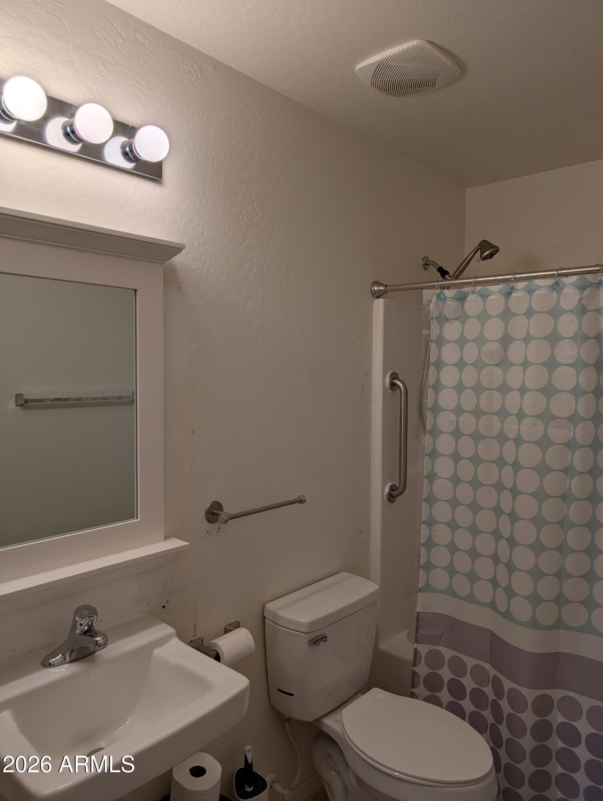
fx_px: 556
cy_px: 400
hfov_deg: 56.9
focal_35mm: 24
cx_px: 302
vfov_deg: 71.5
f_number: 1.68
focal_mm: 6.9
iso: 25
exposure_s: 1/504
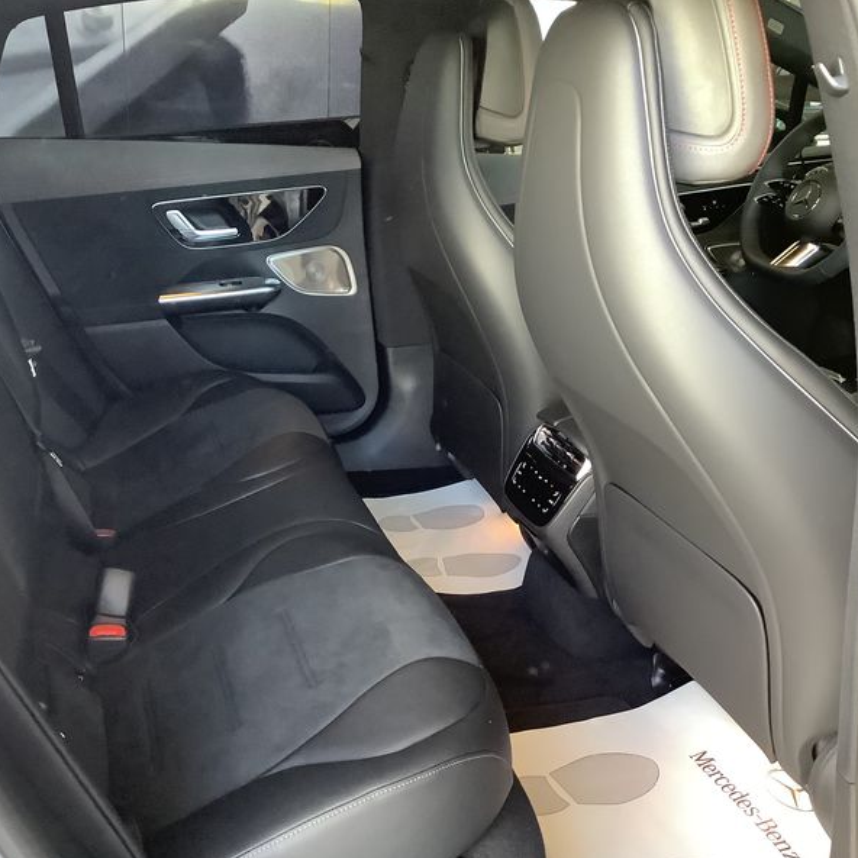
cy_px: 429
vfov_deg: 44.9
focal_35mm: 37
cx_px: 317
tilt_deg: -20.8
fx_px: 1038
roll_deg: -0.4
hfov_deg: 44.5
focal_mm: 3.3
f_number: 2.4
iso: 320
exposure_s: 1/50
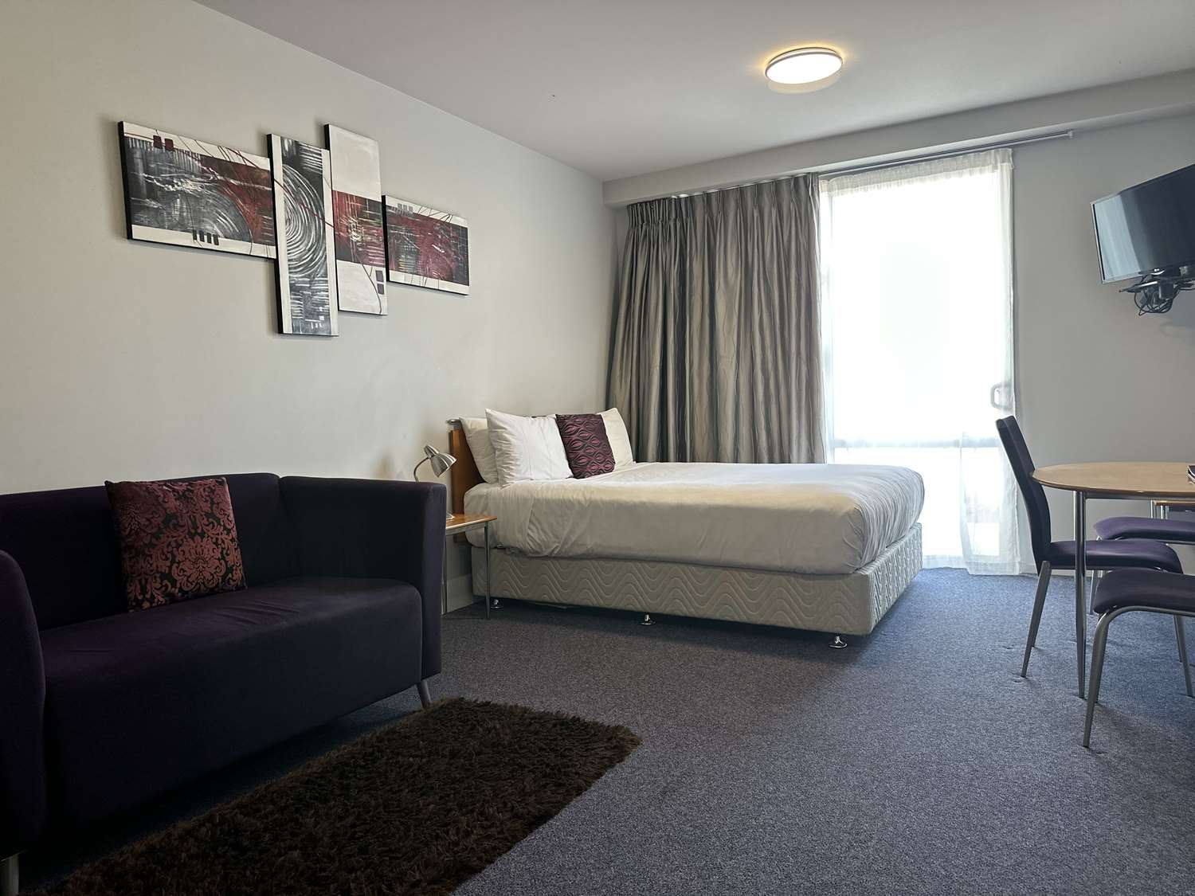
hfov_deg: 71.6
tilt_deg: -3.7
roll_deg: +2.1
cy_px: 448
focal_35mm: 24
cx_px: 598
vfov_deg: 56.8
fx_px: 829
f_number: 1.78
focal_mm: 6.86
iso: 200
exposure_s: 1/100
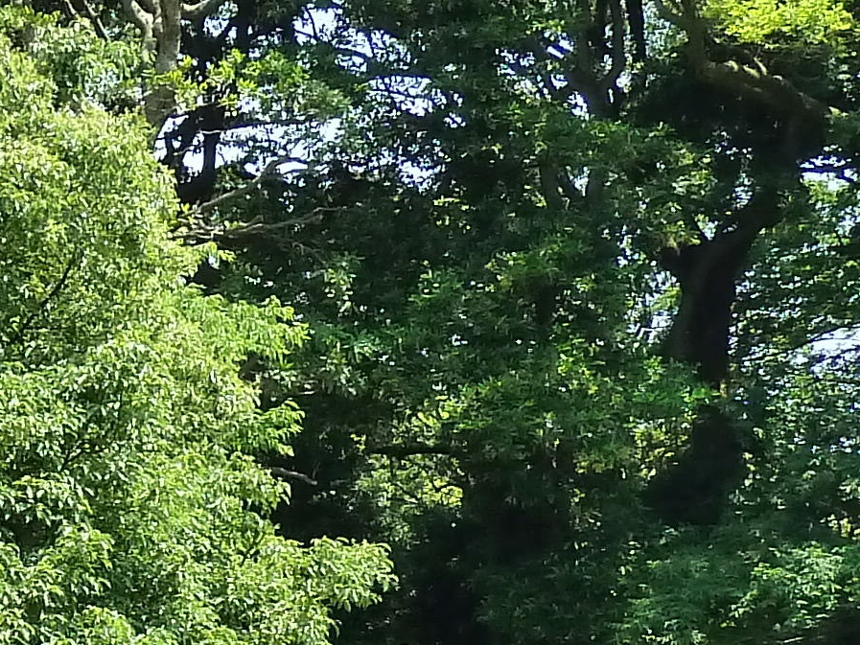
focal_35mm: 165
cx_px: -471
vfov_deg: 8.9
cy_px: 680
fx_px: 4100
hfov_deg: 11.4
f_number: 4
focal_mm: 6.1
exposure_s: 1/250
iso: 200
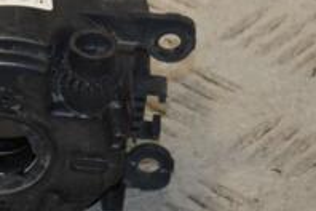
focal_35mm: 387
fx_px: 3392
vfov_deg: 3.6
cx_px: -45
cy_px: 96
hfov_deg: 5.3
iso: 800
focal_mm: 85
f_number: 8
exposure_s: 1/200
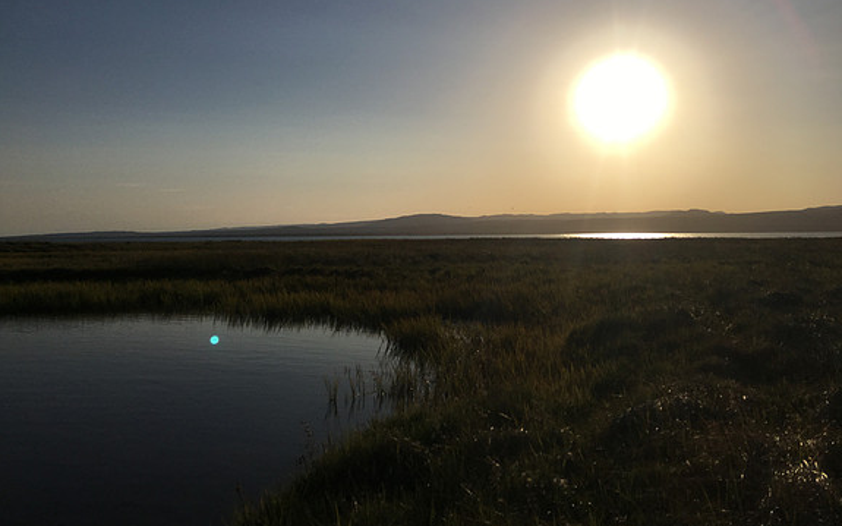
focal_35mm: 31
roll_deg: +0.5
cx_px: 423
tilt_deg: +1.2
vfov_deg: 40.5
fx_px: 711
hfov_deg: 61.3
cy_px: 222
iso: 25
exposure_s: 1/9615
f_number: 2.2
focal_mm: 4.15
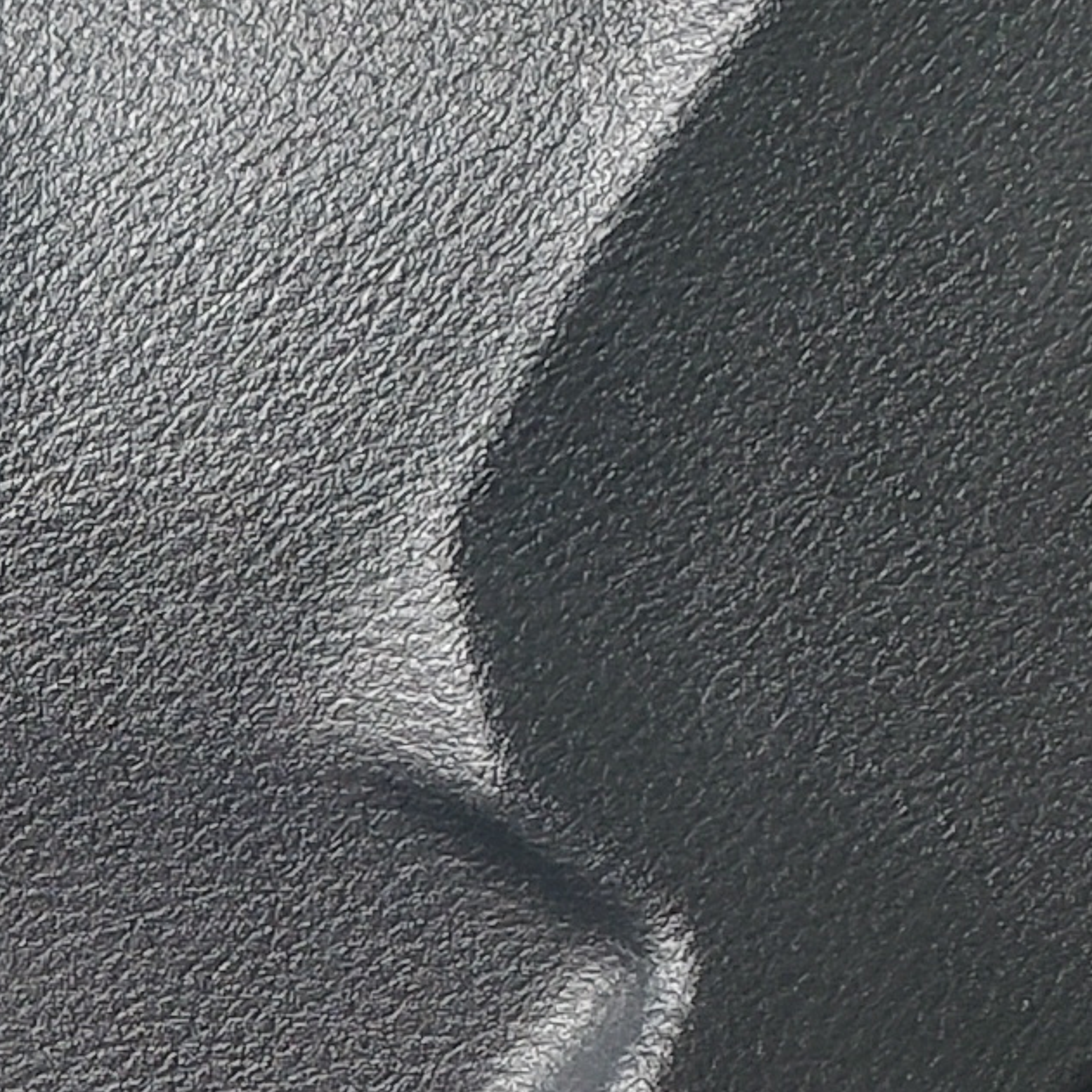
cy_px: 2309
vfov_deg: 10.7
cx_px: -1652
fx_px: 5246
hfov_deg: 10.1
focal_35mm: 147
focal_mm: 4.3
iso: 100
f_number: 2.4
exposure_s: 1/60
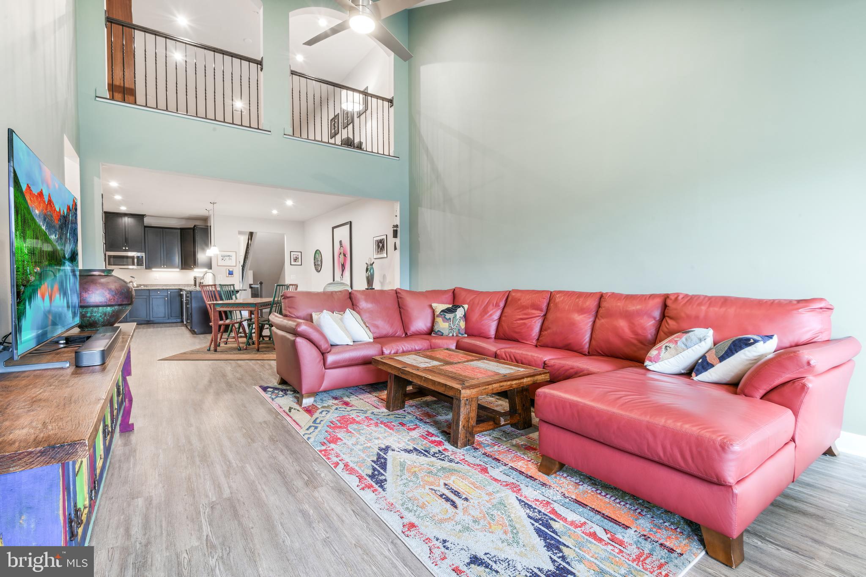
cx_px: 433
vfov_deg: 73.7
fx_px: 385
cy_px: 288
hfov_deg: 96.7
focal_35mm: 16
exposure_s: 1/2
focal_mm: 16
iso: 100
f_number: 16
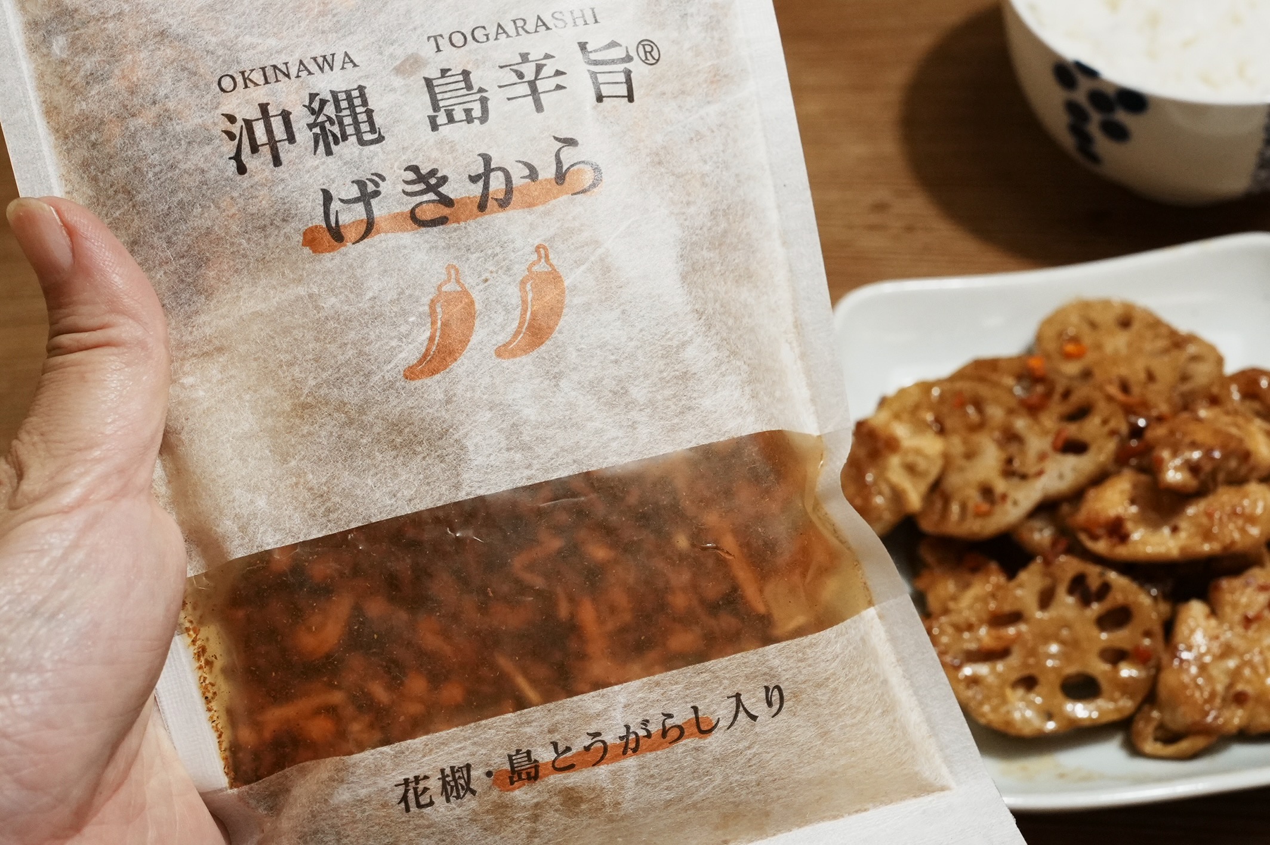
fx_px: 2045
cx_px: 635
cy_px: 422
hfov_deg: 34.5
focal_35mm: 58
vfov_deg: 23.4
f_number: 14
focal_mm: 58
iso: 6400
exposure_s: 1/60
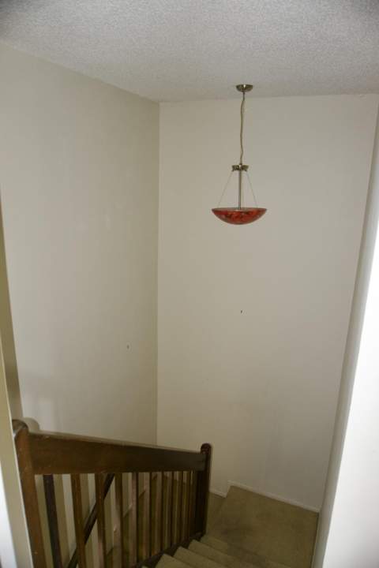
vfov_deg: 73.7
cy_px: 284
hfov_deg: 53.1
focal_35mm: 24
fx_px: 379
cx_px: 190
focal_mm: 16
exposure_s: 1/60
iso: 800
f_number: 3.5
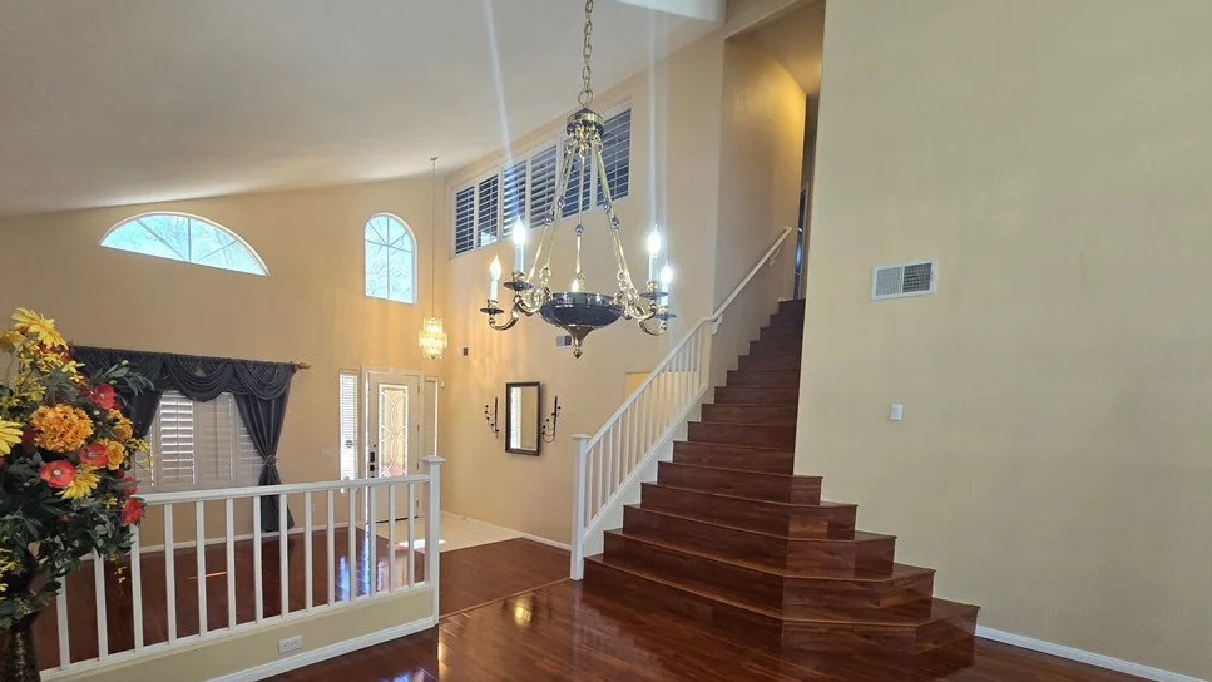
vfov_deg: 68.5
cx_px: 575
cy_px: 456
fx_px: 482
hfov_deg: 102.9
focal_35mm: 15
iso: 100
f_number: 2.2
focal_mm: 2.2
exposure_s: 1/60
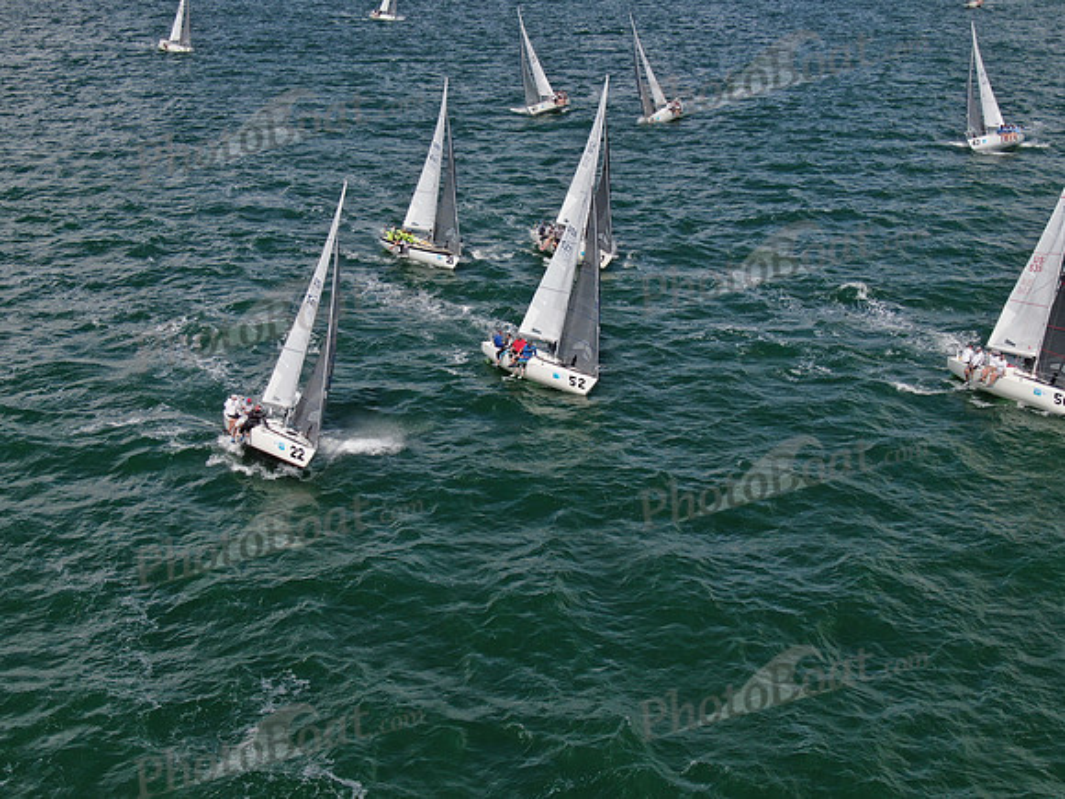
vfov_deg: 30.3
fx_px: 1477
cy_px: 400
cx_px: 532
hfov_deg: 39.7
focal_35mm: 48
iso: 100
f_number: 3.8
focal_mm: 8.6
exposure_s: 1/1250
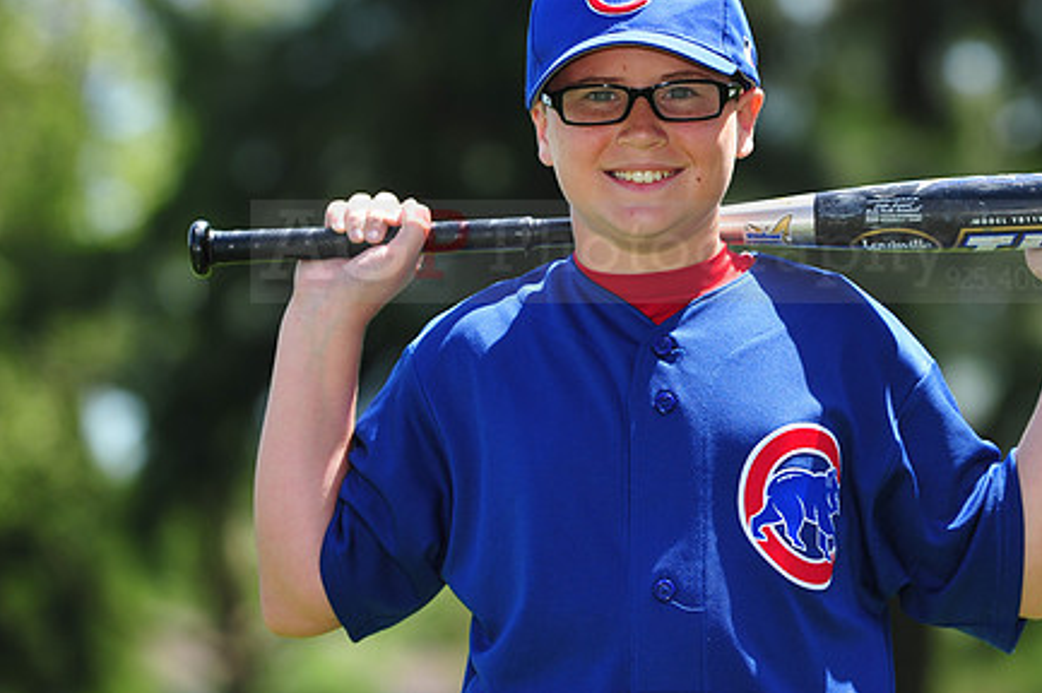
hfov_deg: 7.7
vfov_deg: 5.1
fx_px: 7751
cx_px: 655
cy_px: 231
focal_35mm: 268
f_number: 4.5
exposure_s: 1/640
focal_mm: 200
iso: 200
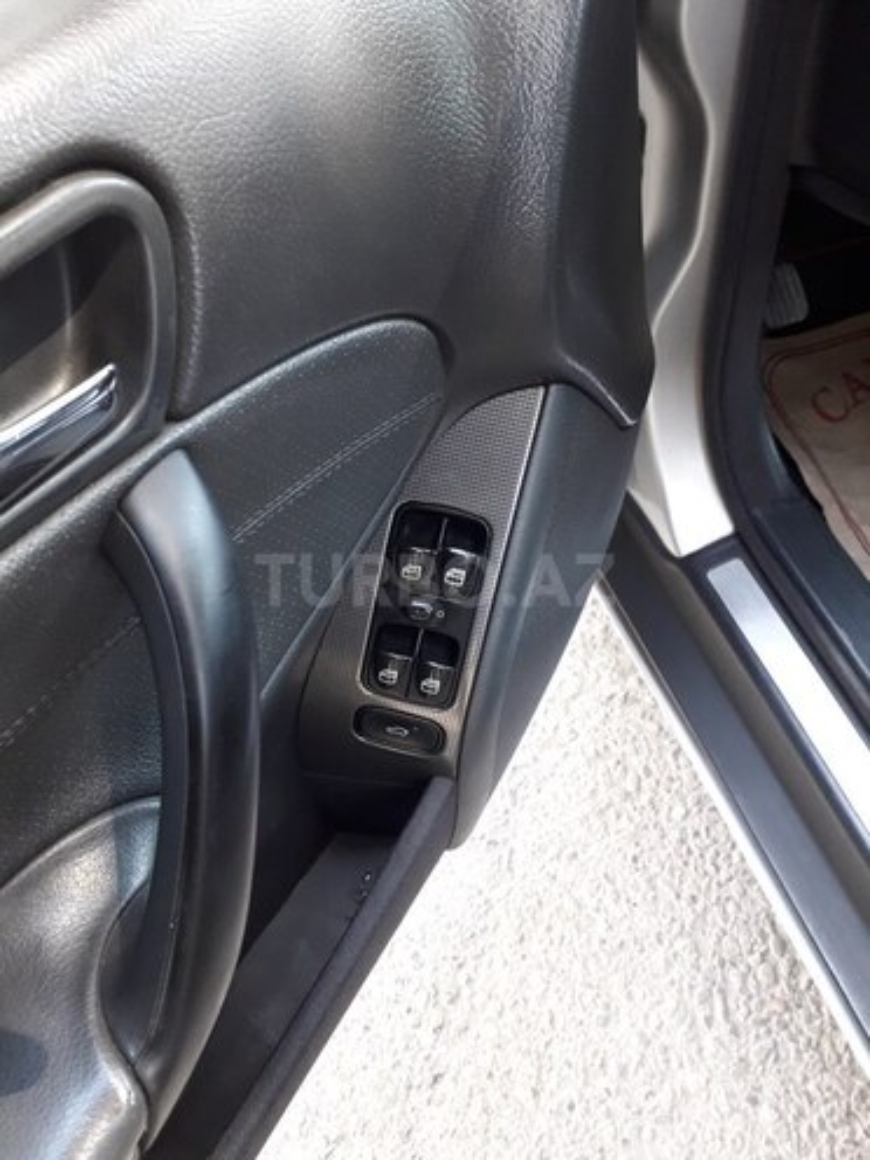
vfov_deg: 65.3
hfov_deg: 51.4
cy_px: 580
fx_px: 905
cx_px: 435
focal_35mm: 27
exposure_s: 1/50
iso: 160
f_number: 1.9
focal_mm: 3.6
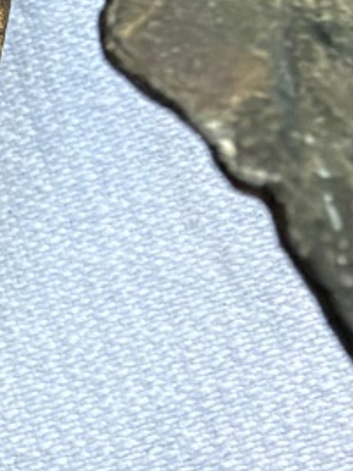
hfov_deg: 12.0
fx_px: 1523
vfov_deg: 17.6
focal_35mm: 112
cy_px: 246
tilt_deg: -64.2
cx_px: -320
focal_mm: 2.22
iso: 100
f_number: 2.2
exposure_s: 1/121
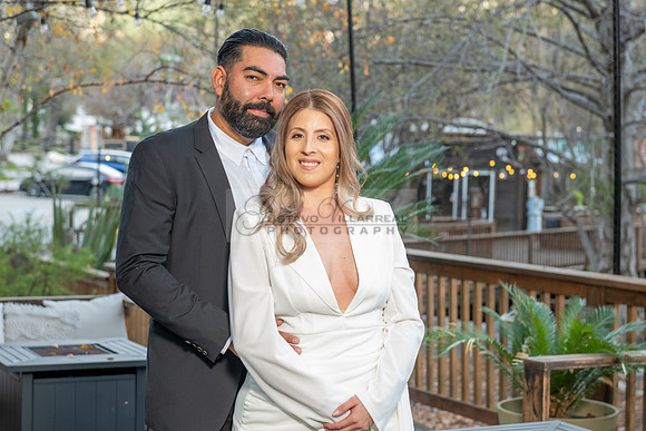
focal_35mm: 71
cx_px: 320
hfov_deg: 28.3
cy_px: 221
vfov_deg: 19.1
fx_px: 1280
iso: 400
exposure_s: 1/125
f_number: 4.5
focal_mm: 60
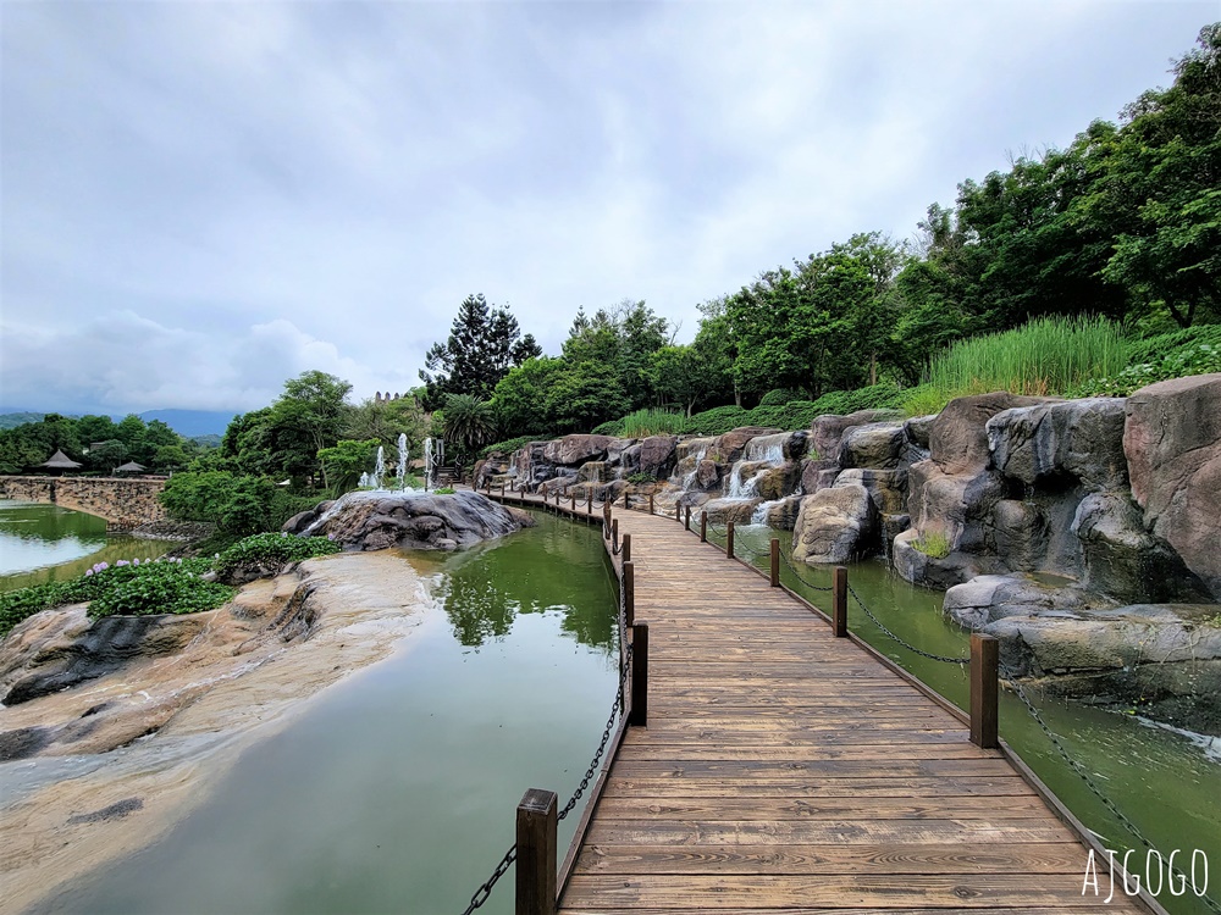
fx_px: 459
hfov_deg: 106.2
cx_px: 610
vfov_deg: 89.9
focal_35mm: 13
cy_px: 458
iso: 50
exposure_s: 1/1936
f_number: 2.2
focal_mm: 2.2
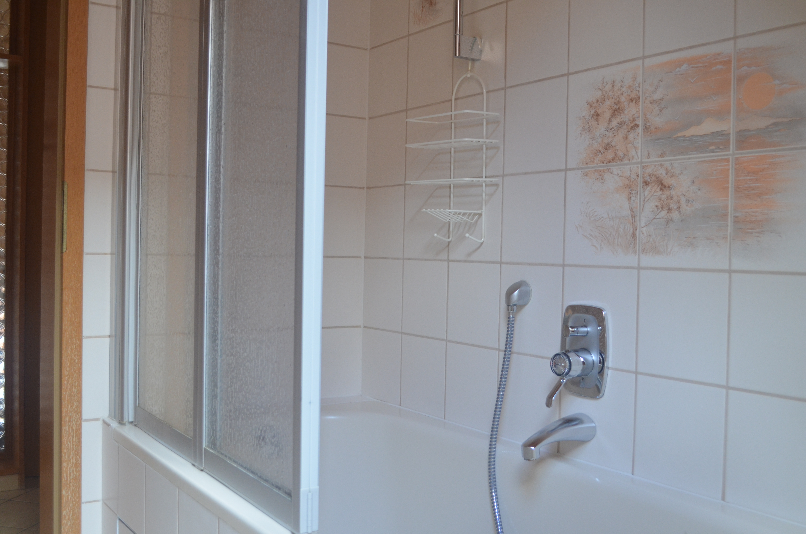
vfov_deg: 36.7
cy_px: 267
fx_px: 804
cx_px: 403
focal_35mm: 36
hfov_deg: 53.2
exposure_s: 1/60
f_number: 4
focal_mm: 24
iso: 720
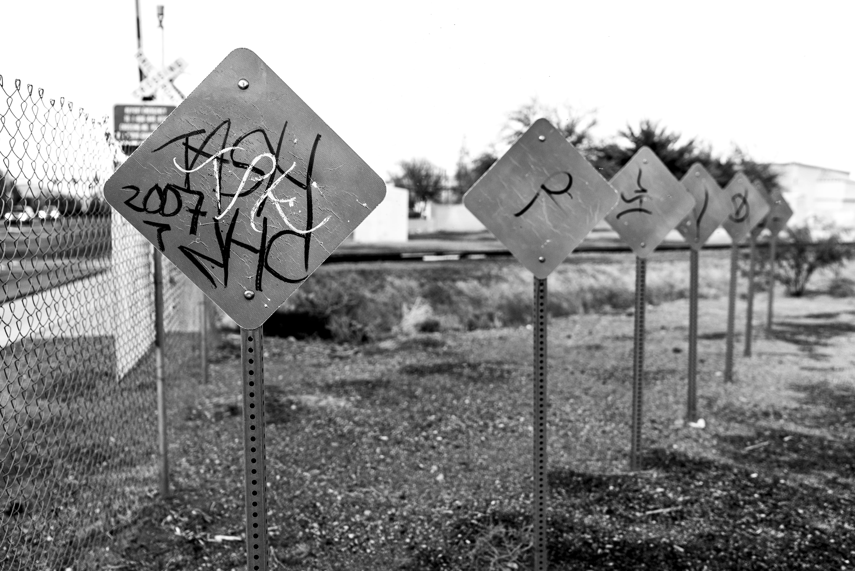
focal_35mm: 35
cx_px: 428
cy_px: 286
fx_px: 832
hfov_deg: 54.4
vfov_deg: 37.9
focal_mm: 35
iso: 800
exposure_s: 1/500
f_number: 2.8
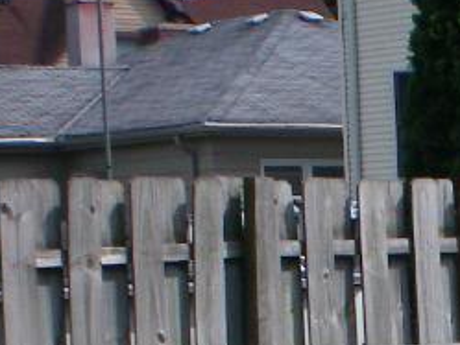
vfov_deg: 9.1
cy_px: 624
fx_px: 2074
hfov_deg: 11.8
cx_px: 781
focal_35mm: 156
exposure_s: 1/400
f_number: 4.6
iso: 64
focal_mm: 6.3
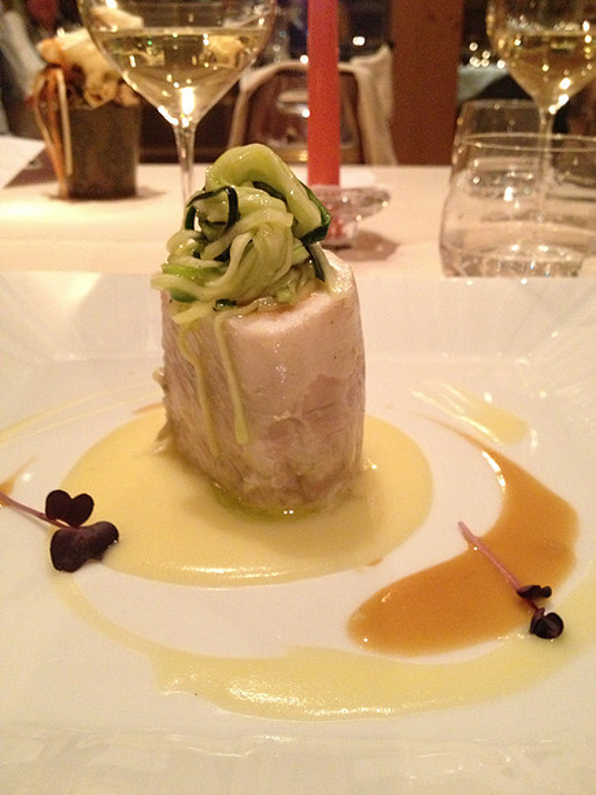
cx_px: 298
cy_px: 398
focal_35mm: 35
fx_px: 803
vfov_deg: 52.6
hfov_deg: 40.7
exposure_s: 1/15
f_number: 2.4
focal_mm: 4.28
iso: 500
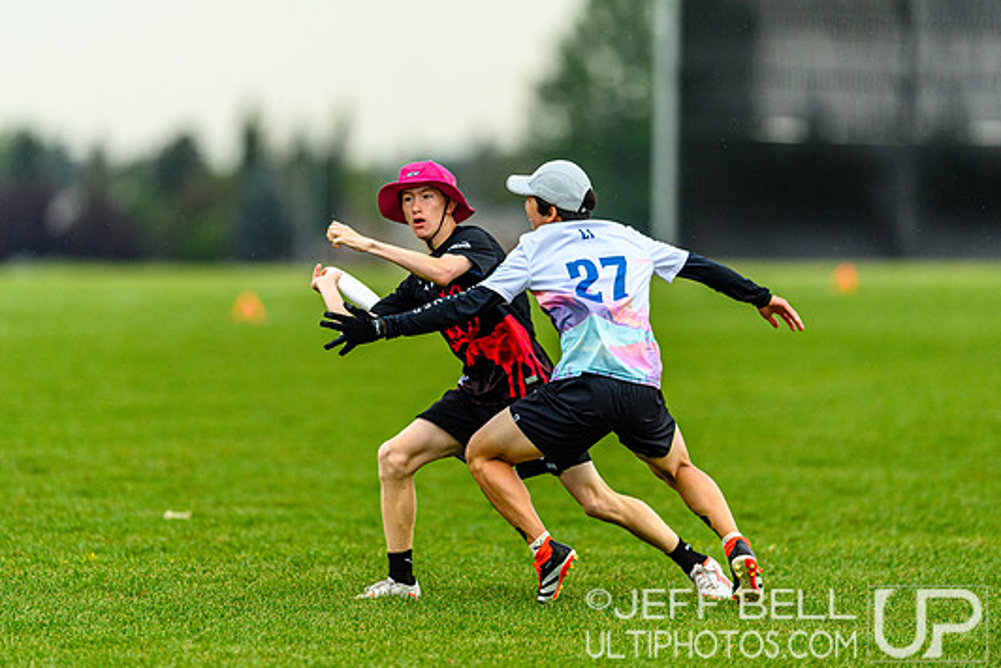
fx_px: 12126
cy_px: 317
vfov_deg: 3.2
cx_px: 461
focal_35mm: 436
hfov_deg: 4.7
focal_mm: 400
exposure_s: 1/1250
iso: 800
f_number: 3.2
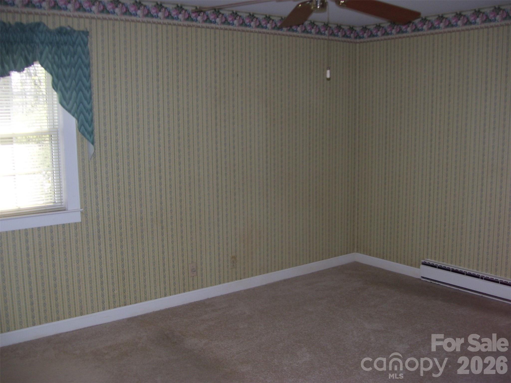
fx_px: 531
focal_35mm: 36
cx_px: 256
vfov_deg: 39.7
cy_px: 192
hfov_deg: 51.4
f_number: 2.7
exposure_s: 1/60
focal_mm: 6
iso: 80
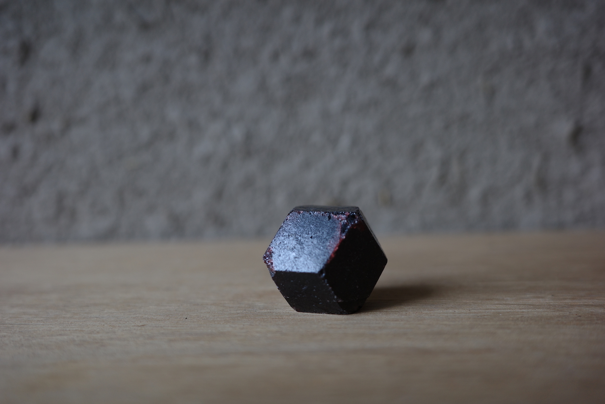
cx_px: 302
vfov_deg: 33.4
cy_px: 202
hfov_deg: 48.5
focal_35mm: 40
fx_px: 672
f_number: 2.8
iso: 200
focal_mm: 26
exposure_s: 1/100
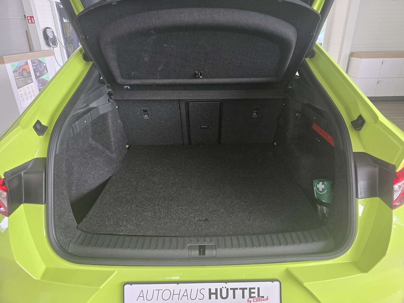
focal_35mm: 23
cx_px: 202
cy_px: 152
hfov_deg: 73.9
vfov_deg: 58.9
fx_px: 268
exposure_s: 1/182
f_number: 1.7
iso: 200
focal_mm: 6.3
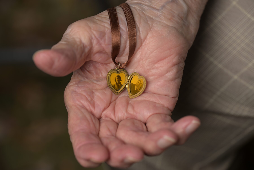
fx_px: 741
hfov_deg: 19.5
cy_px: 85
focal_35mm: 105
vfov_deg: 13.0
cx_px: 127
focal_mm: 105
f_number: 5
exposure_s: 1/100
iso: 64
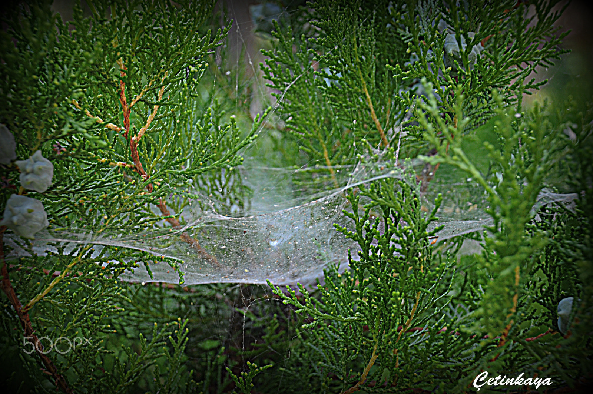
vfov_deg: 18.1
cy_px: 197
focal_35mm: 75
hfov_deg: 27.0
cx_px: 296
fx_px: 1234
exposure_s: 1/100
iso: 200
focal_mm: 50
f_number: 4.8
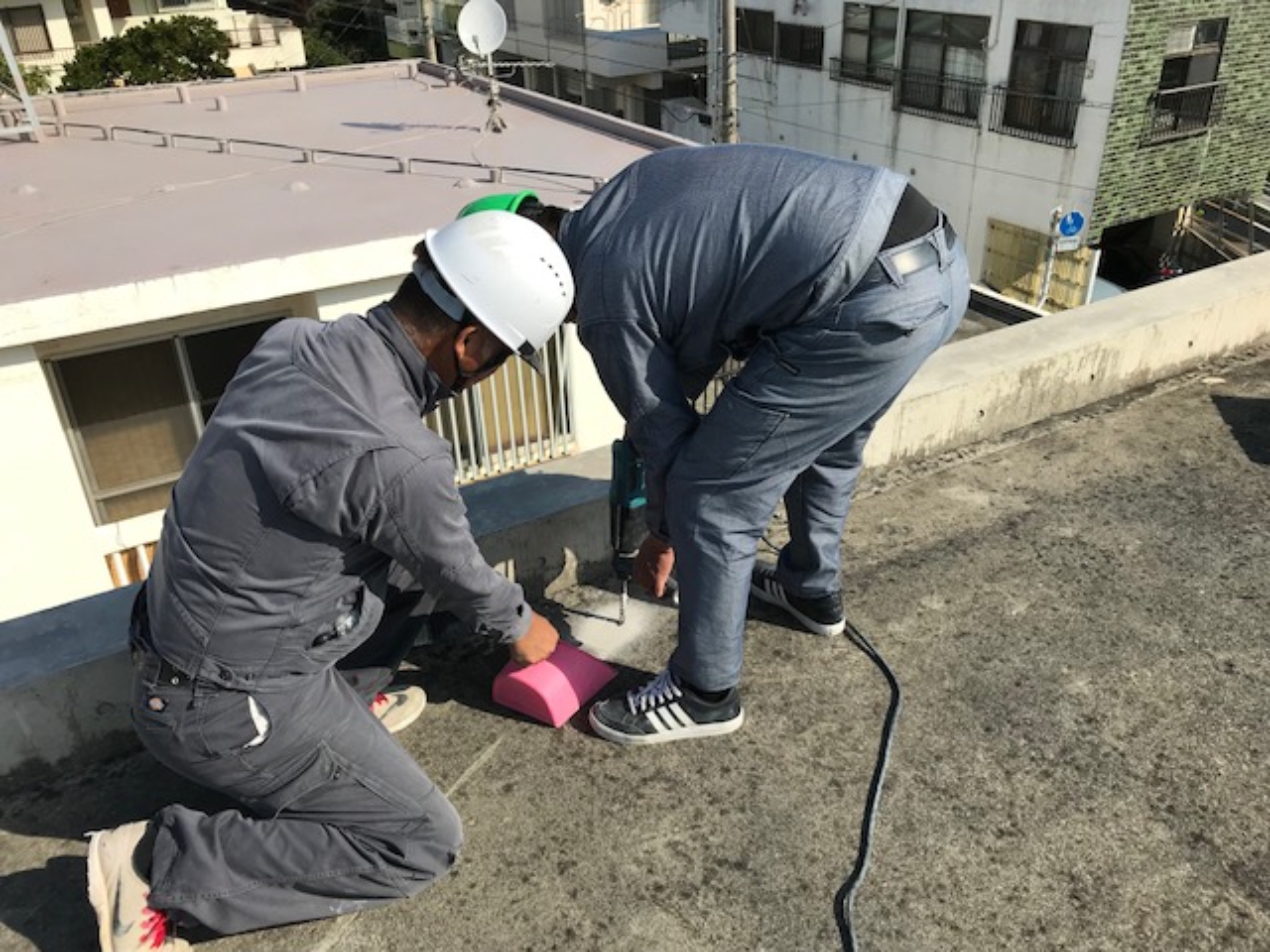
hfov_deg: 63.4
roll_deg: +2.6
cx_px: 635
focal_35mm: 28
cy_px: 476
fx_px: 1027
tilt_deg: -28.7
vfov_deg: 49.7
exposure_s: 1/2660
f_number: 1.8
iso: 20
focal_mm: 3.99
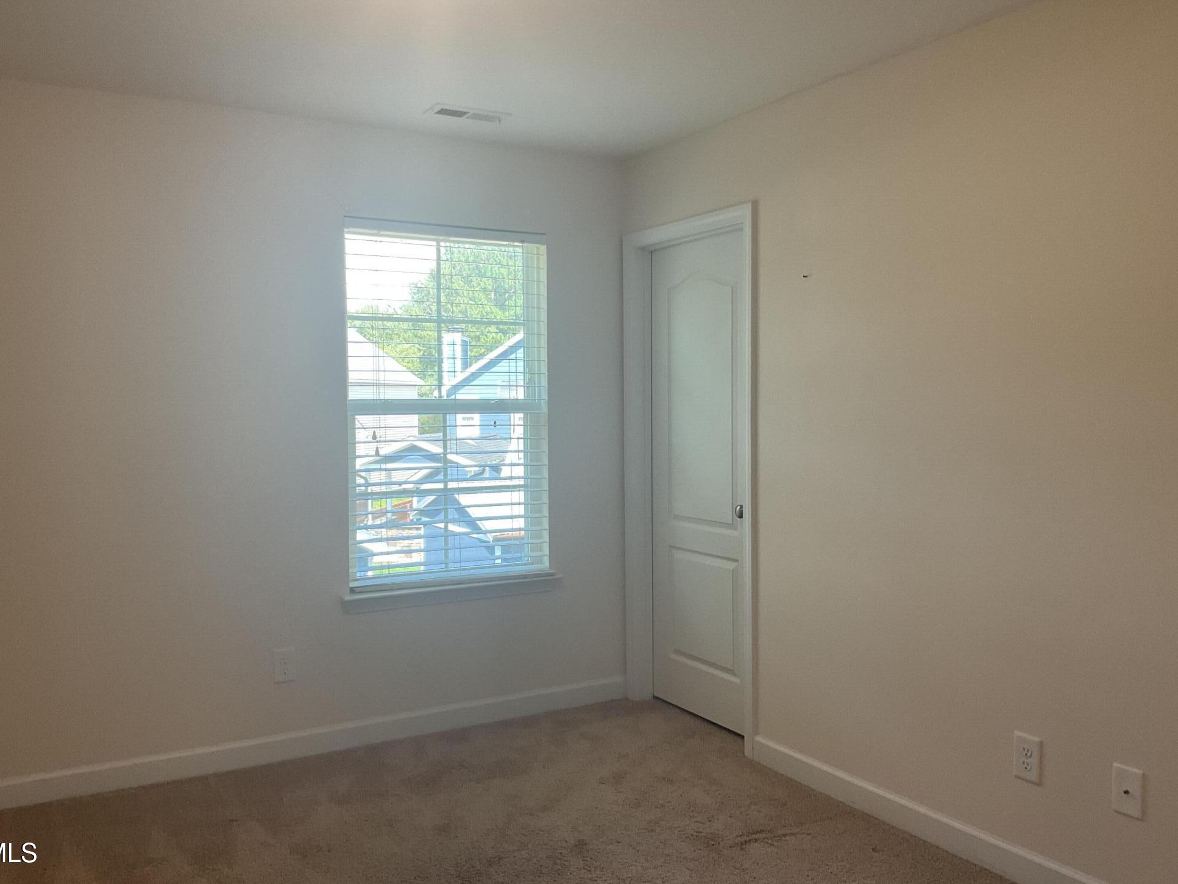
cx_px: 573
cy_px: 438
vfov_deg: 46.8
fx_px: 1021
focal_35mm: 30
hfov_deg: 60.0
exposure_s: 1/120
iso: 64
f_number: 1.8
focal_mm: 3
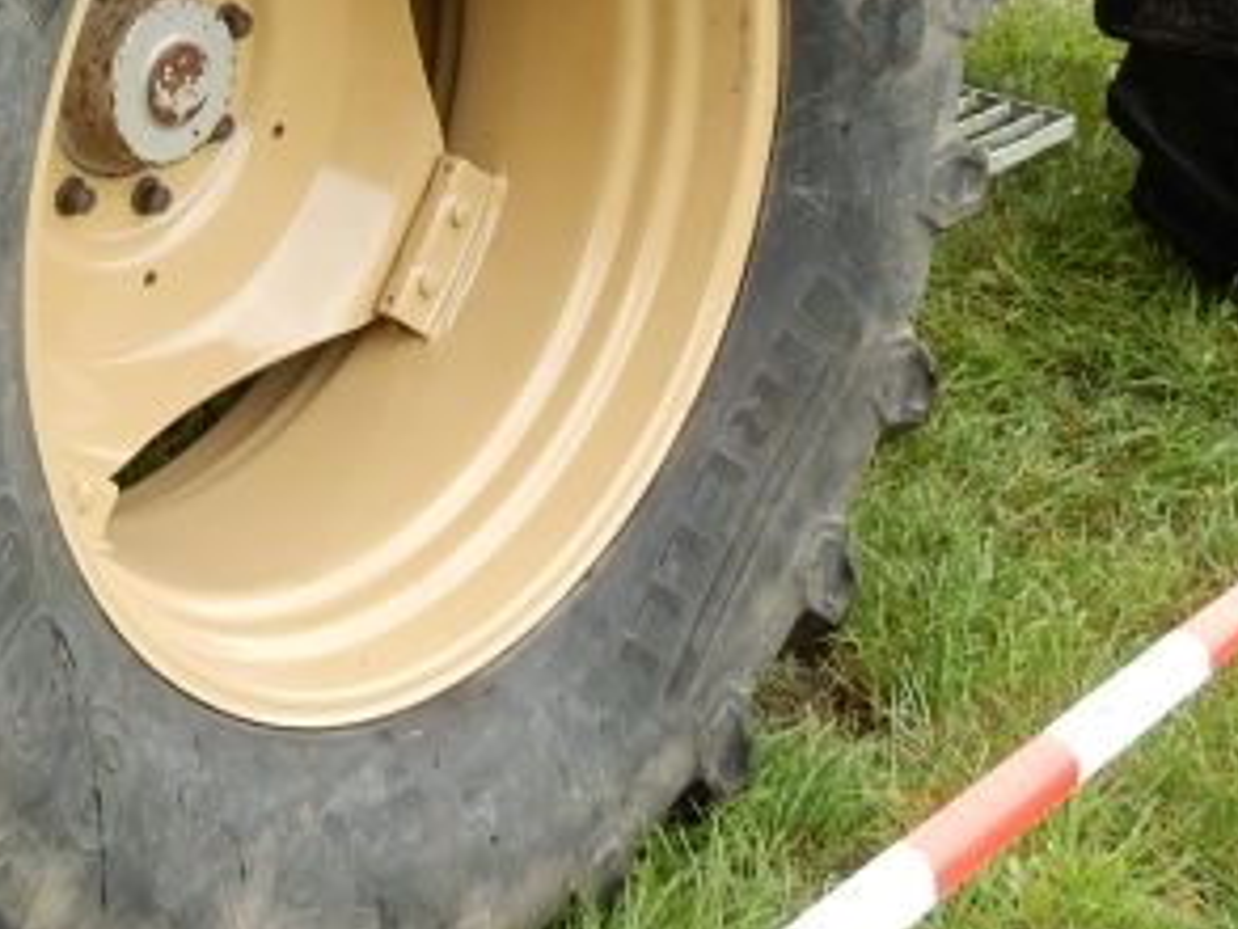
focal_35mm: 82
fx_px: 2934
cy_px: -228
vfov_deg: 17.1
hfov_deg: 23.4
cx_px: 186
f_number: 4
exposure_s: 1/160
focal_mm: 5.4
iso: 125
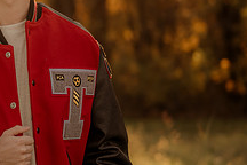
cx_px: -65
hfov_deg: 10.0
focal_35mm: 201
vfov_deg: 6.8
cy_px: 50
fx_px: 1379
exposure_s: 1/1000
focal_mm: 50
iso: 250
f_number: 1.8
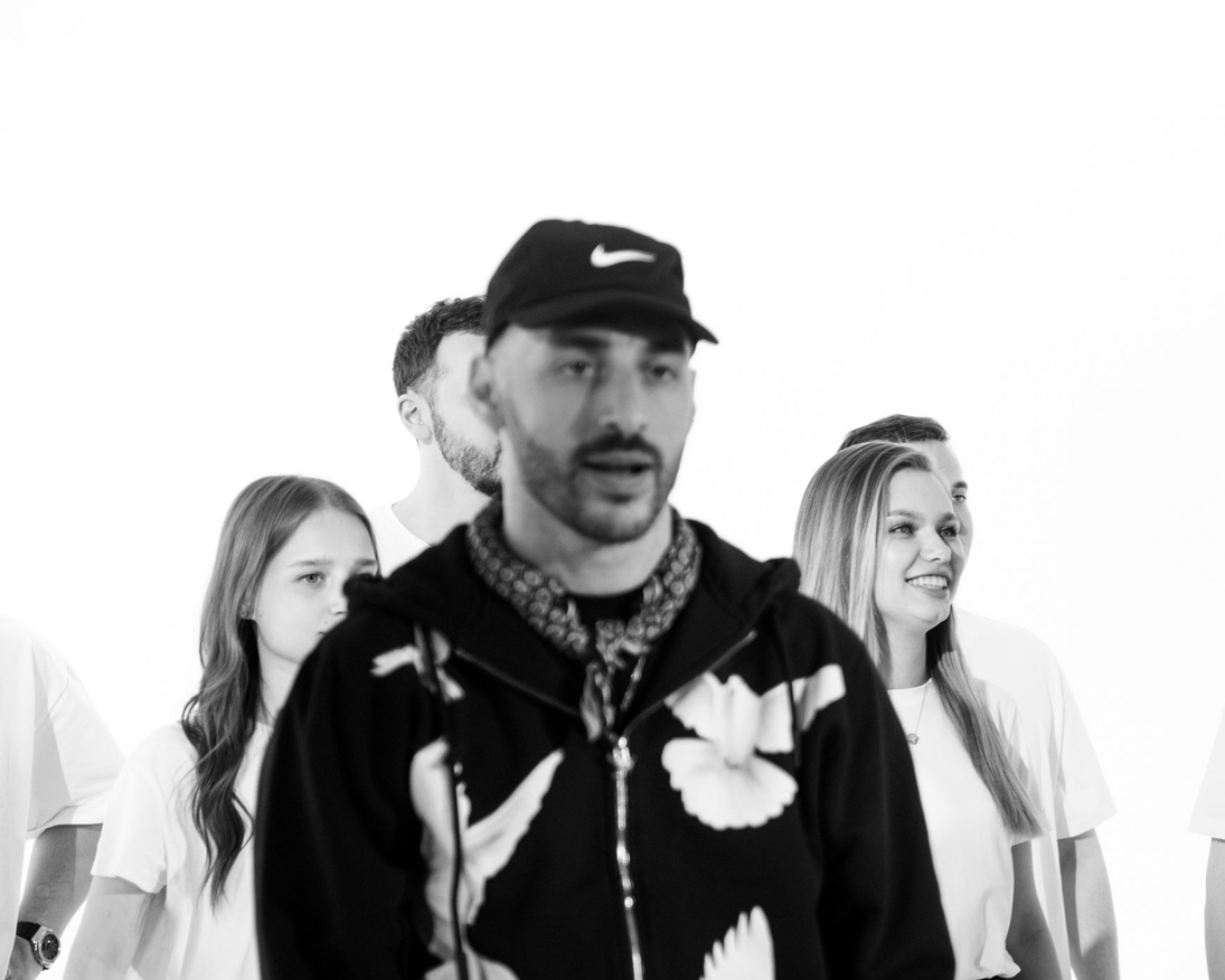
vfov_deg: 11.1
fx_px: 5003
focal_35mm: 138
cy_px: 817
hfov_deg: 13.7
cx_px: 1309
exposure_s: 1/160
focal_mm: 62.9
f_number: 2.8
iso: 250
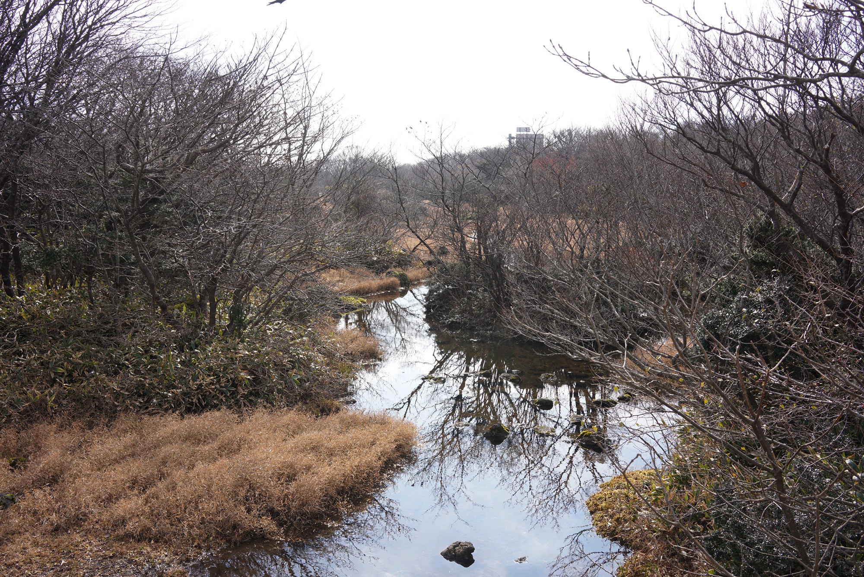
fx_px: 840
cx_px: 432
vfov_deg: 37.9
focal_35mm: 35
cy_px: 288
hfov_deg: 54.4
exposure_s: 1/100
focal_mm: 35
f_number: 8
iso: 100
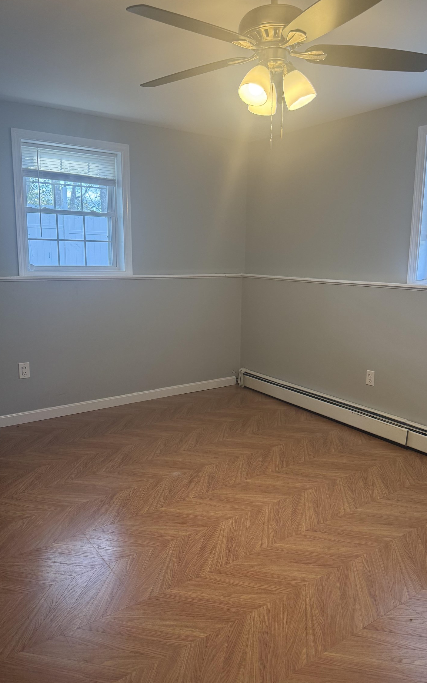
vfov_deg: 70.4
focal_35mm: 26
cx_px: 212
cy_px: 340
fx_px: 484
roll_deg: -1.8
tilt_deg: -9.3
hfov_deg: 47.6
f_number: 1.78
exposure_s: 1/104
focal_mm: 6.76
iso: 200
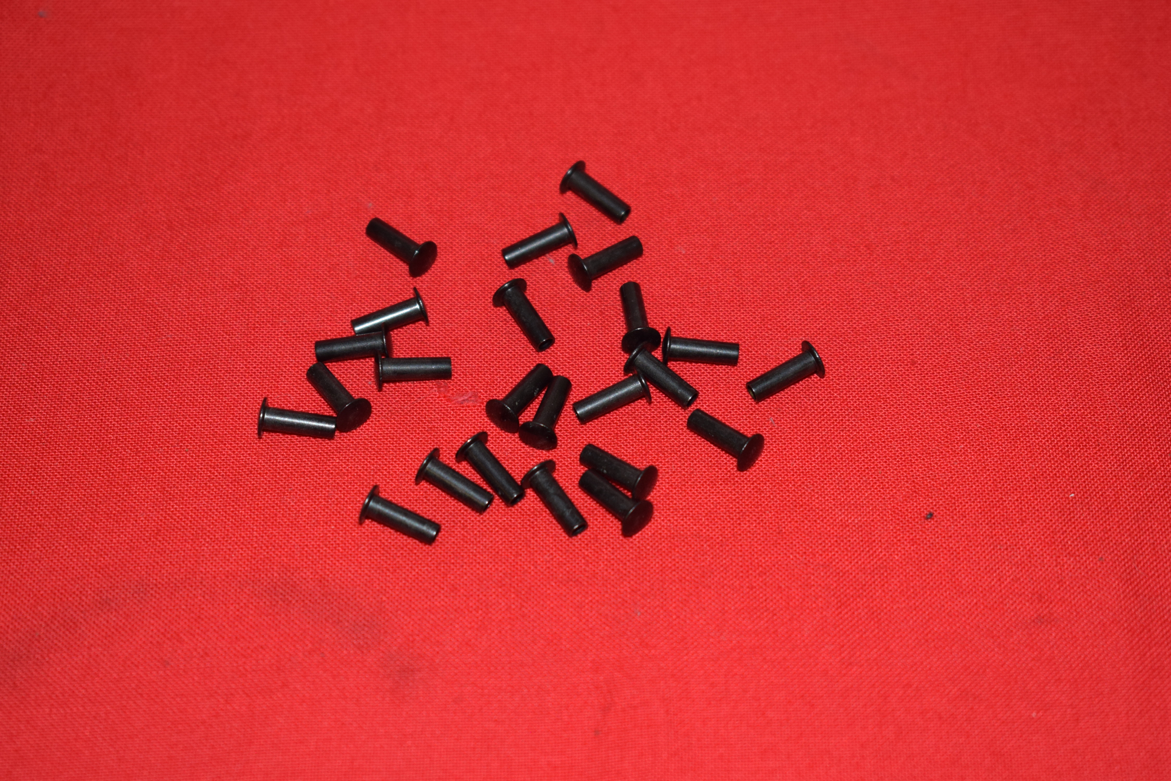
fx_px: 2684
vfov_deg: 16.6
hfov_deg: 24.6
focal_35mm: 82
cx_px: 586
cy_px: 390
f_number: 5.6
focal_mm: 55
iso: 640
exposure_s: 1/160
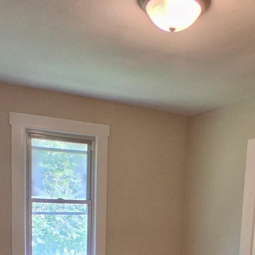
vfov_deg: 38.0
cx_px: 162
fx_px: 342
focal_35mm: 41
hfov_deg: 40.6
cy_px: 233
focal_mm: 1.4
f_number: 2.2
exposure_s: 1/50
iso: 125
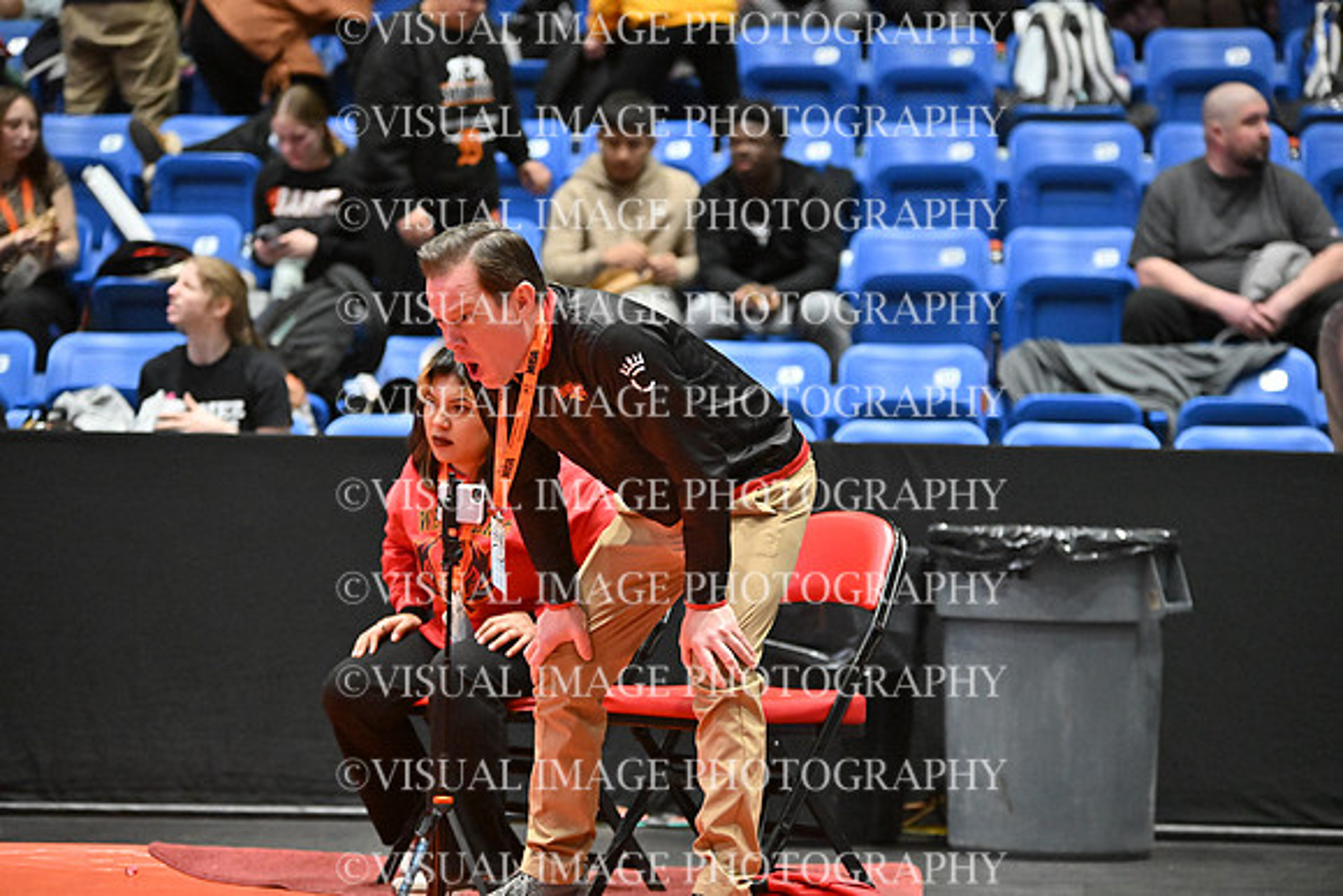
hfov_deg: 15.8
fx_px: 4851
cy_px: 448
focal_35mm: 130
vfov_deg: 10.6
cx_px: 672
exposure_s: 1/1000
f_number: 2.8
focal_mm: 130
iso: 6400
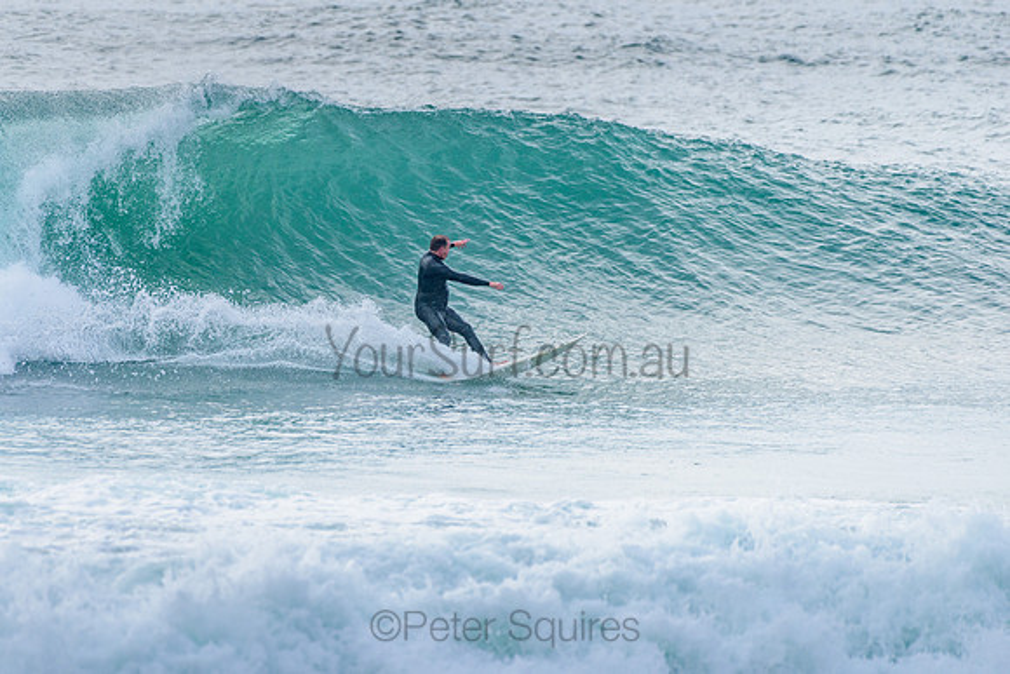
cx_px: 392
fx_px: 17181
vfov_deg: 2.2
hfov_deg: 3.4
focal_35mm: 612
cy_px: 277
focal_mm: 500
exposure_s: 1/2000
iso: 560
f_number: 5.6
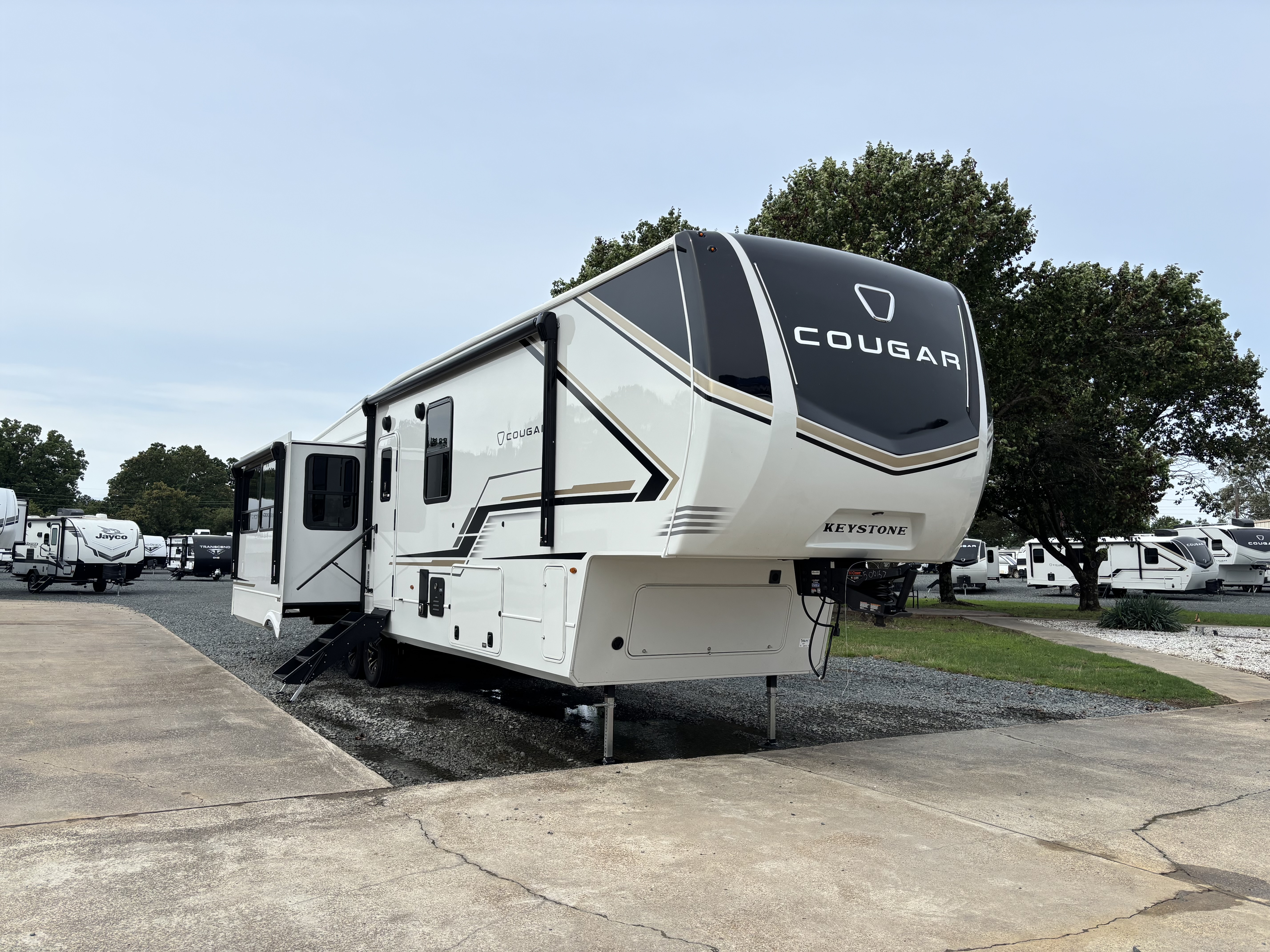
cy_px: 476
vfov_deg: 53.1
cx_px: 635
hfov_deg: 67.3
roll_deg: -1.0
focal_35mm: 26
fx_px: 954
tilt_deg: +4.9
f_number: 1.6
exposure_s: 1/3413
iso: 50
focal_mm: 5.96
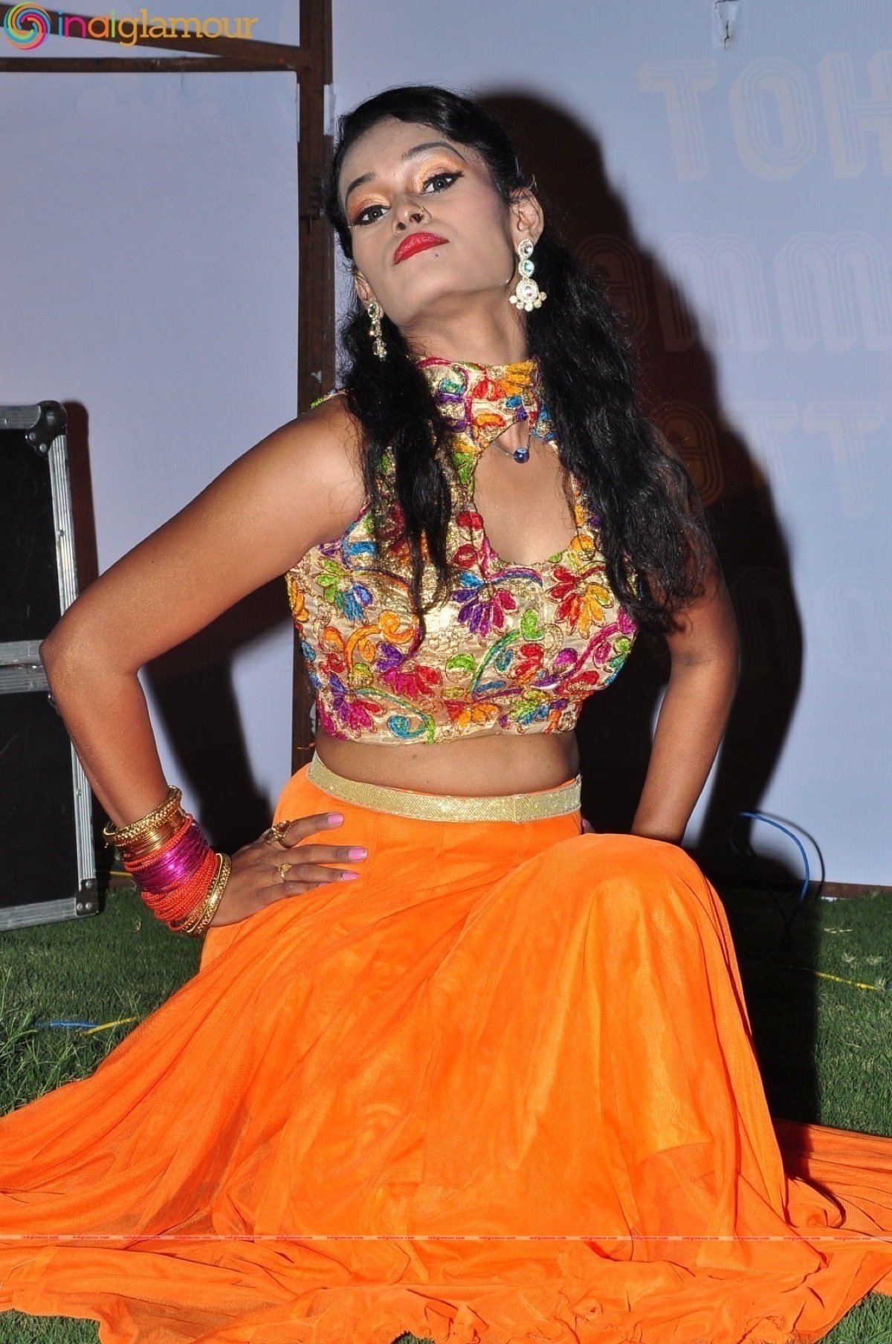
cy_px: 672
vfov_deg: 23.4
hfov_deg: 15.7
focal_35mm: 87
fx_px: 3243
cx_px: 446
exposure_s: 1/125
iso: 400
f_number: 11
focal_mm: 58
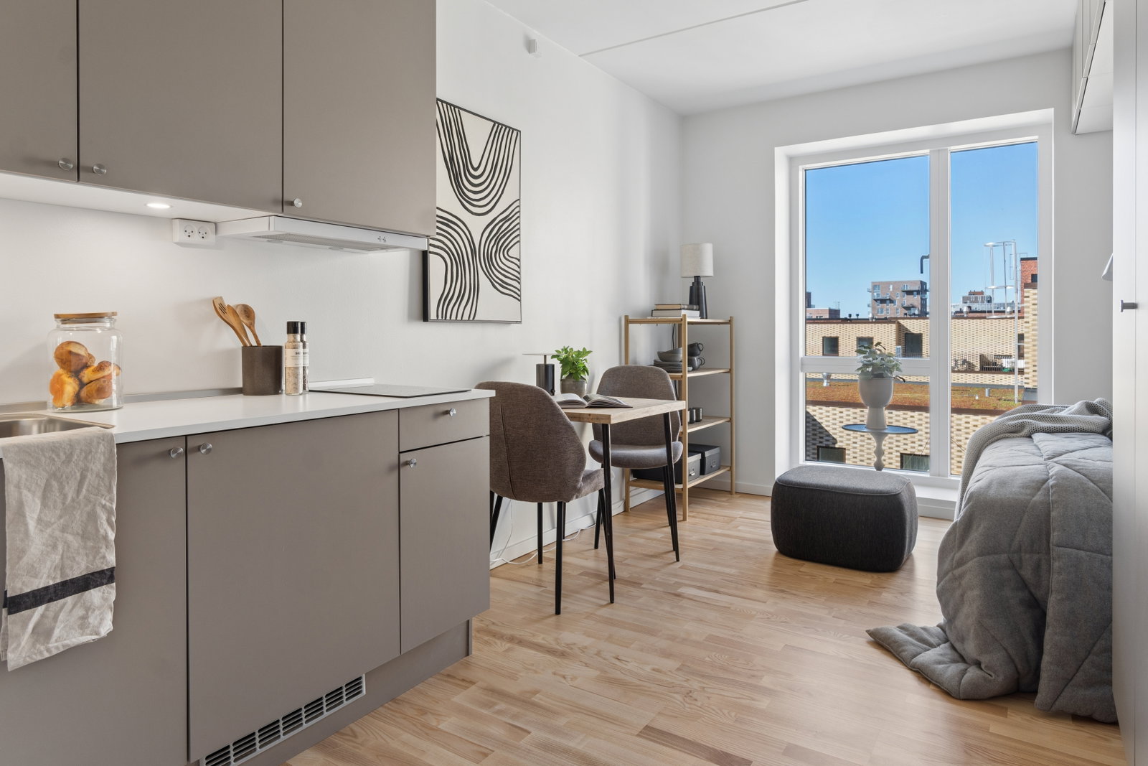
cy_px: 383
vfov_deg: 59.5
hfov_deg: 81.2
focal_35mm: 21
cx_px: 574
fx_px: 670
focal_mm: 14
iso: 200
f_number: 8
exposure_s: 1/25
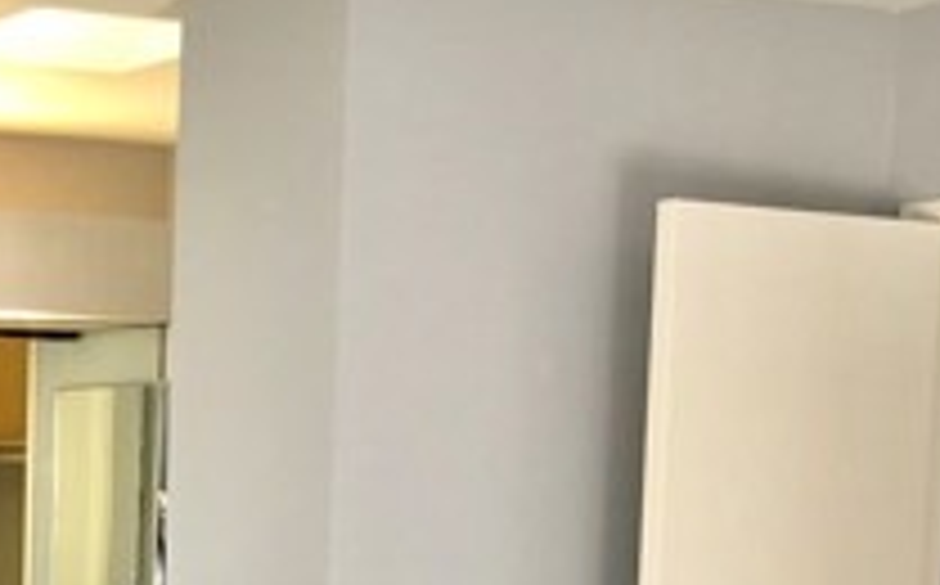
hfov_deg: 21.1
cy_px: 842
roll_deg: -0.2
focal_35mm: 91
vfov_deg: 13.6
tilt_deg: -7.4
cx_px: -216
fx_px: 2328
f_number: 1.8
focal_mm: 3.99
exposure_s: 1/120
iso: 40
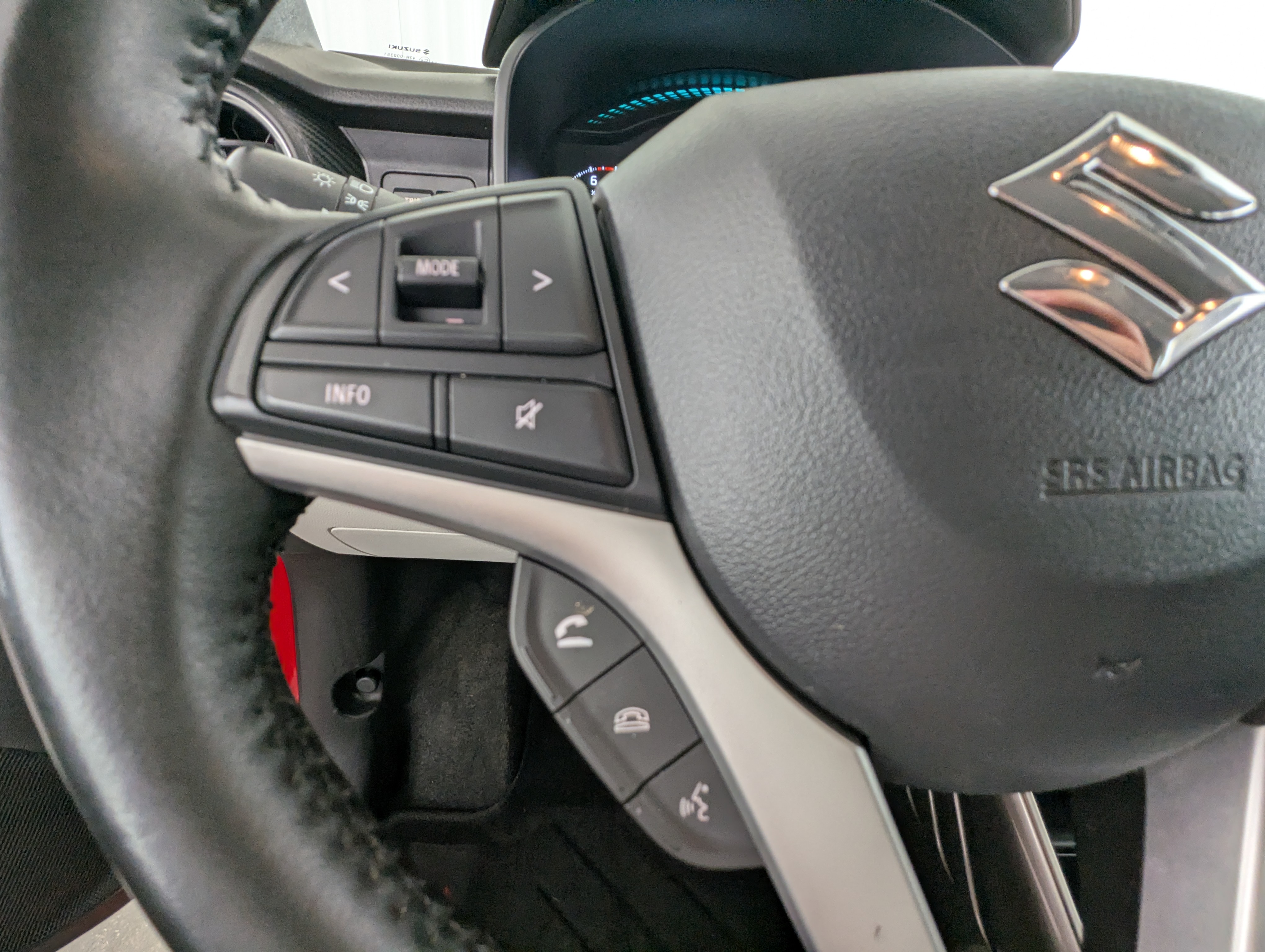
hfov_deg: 94.4
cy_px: 476
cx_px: 632
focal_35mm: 16
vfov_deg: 78.2
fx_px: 586
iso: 157
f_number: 2.2
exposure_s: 1/58.6
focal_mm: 2.35
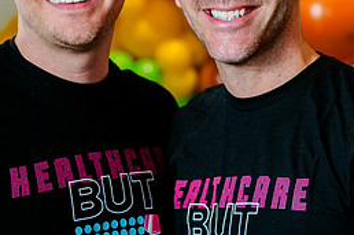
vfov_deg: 8.8
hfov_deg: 13.3
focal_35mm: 155
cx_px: 209
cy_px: 5
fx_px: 1521
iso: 2500
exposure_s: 1/200
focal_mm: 62
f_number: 3.2
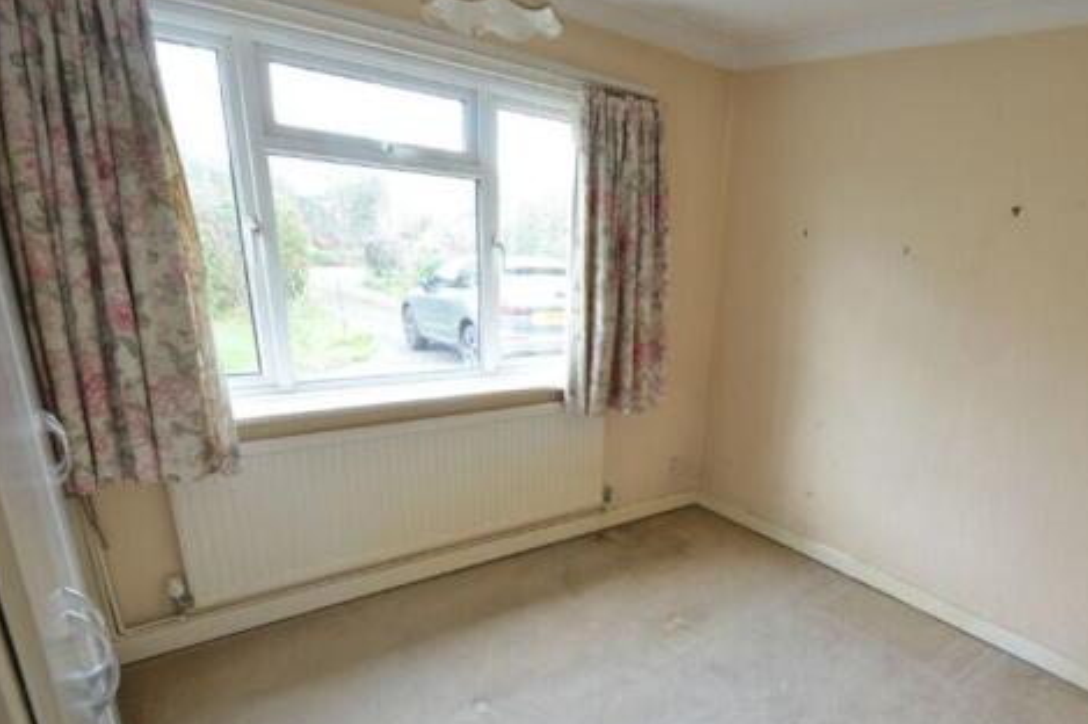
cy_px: 479
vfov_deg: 58.2
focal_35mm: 21
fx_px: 634
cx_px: 696
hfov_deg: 79.4
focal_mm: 10
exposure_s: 1/8
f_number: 8
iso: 400
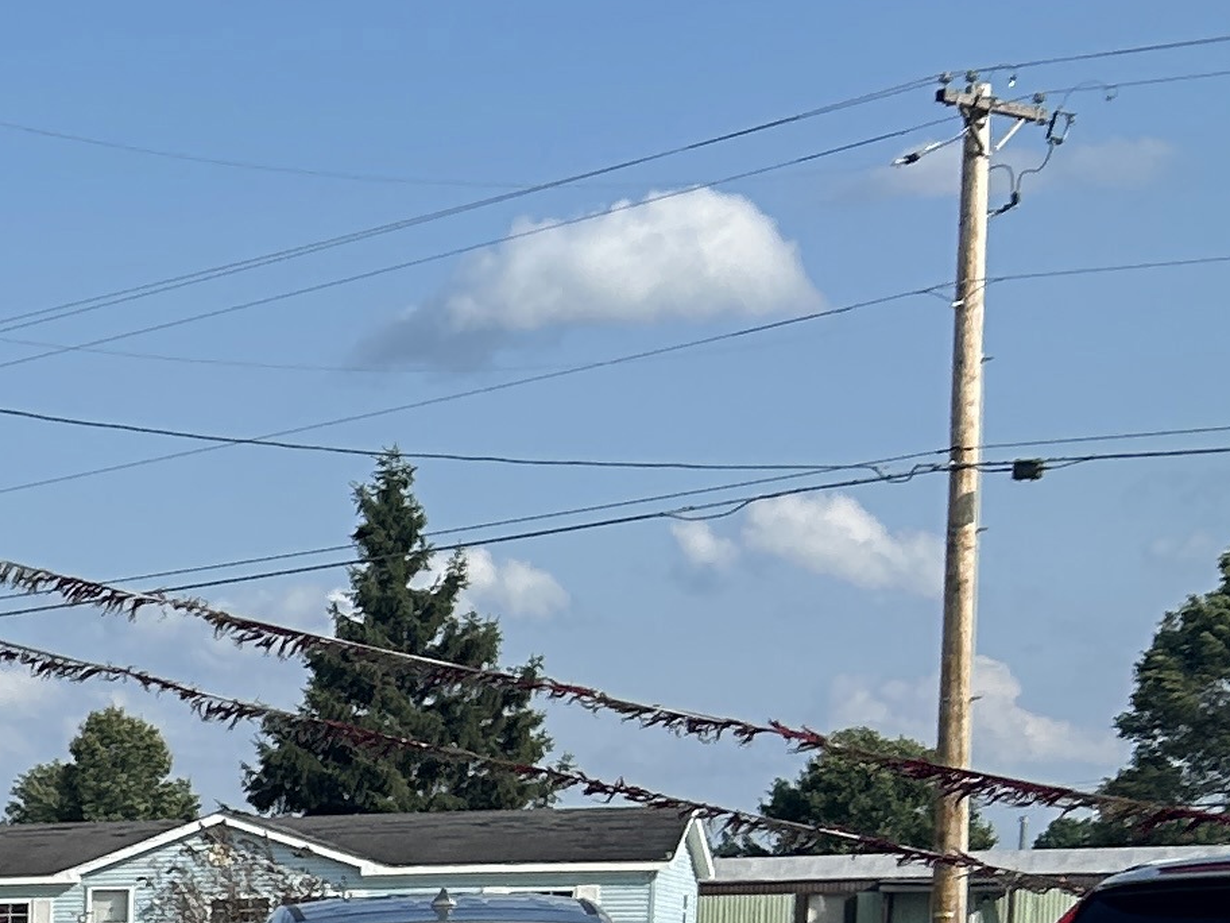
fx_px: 4086
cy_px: 1443
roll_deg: +0.4
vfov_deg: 12.2
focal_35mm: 115
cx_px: -1234
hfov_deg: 14.3
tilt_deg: -6.3
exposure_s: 1/3571
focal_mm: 5.7
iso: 50
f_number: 1.5
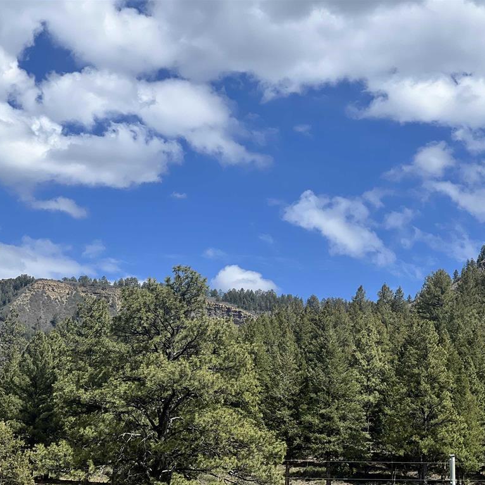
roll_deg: -2.8
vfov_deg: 19.1
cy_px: 242
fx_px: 1442
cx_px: 258
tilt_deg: +12.0
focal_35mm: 91
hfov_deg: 19.1
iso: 32
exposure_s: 1/1179
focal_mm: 9
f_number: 2.8
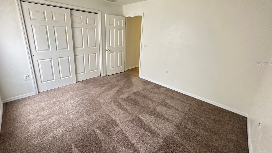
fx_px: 115
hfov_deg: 99.3
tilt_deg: -14.0
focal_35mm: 16
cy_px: 63
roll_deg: -1.5
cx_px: 131
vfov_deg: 66.6
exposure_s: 1/60
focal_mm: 2.22
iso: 250
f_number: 2.2
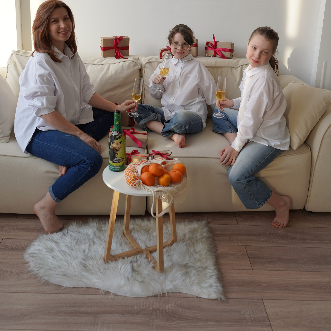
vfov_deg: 44.7
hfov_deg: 46.0
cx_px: 167
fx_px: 389
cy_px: 88
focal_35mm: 36
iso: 200
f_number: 4
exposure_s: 1/160
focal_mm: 28
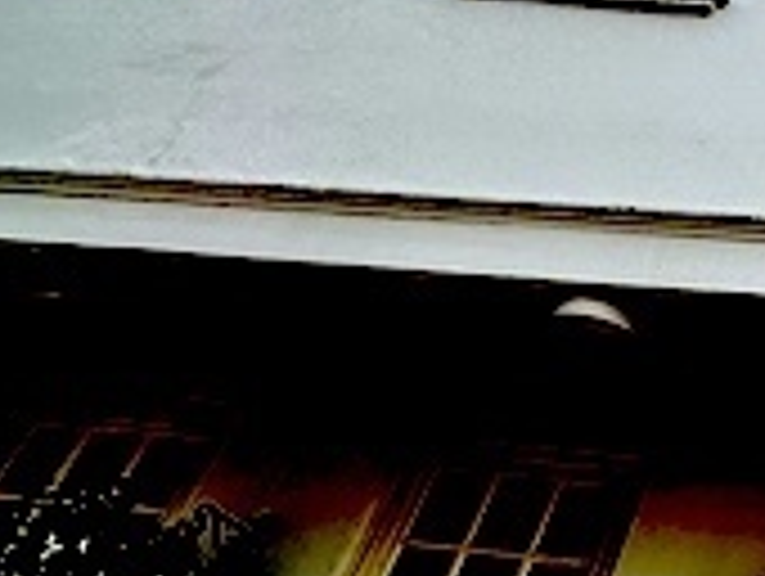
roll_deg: -7.5
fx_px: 1328
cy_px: 166
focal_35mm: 60
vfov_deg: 24.3
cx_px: 1184
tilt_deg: +37.2
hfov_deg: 24.2
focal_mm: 2.22
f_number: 2.2
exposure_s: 1/1072
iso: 40
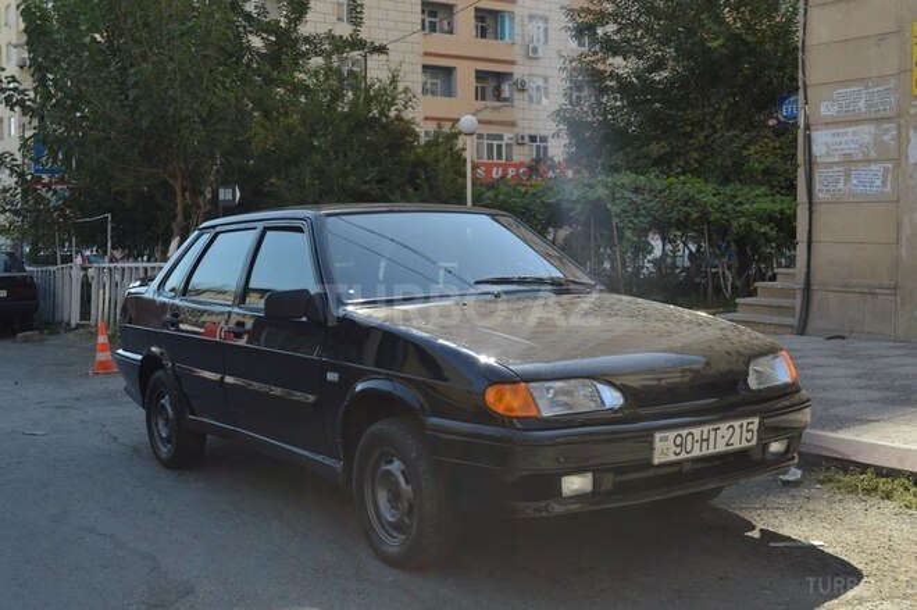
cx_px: 458
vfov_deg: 31.8
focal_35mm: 42
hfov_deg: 46.4
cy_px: 305
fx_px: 1069
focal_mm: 28
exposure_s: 1/160
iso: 100
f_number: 6.3
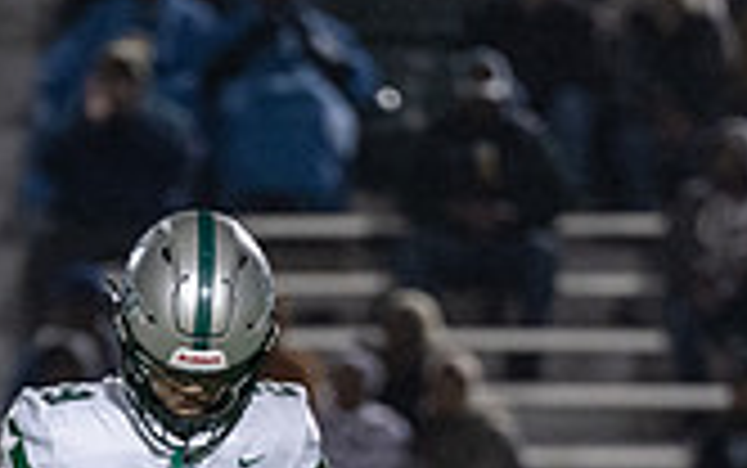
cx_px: 106
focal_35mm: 853
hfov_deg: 2.5
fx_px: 17377
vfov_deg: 1.5
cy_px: 754
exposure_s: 1/1250
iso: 3200
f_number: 2.8
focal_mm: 200
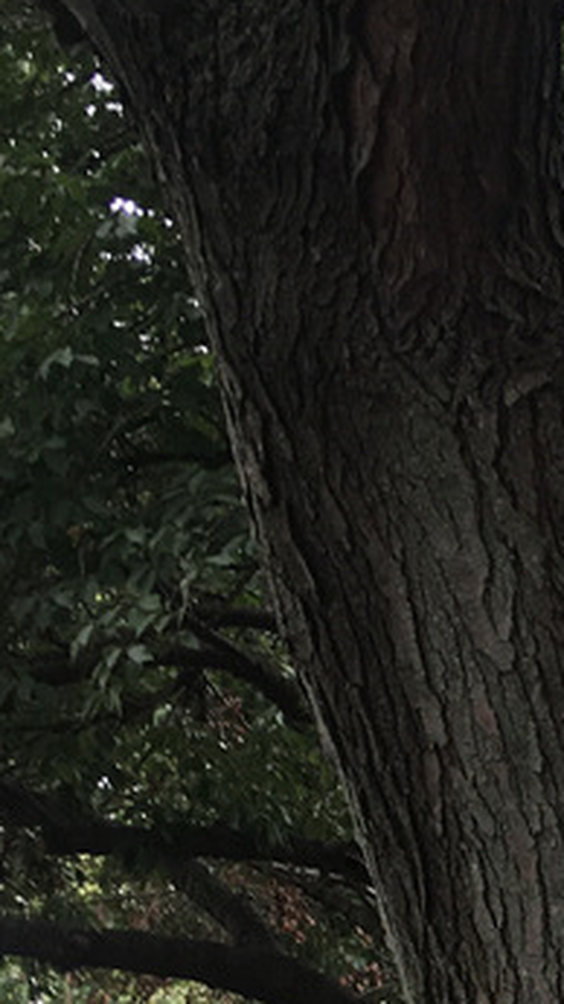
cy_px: 1106
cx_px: 1236
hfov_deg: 10.0
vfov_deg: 18.7
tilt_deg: +1.5
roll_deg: -0.7
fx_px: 2925
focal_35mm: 110
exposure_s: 1/60
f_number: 2.2
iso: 25
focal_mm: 4.15
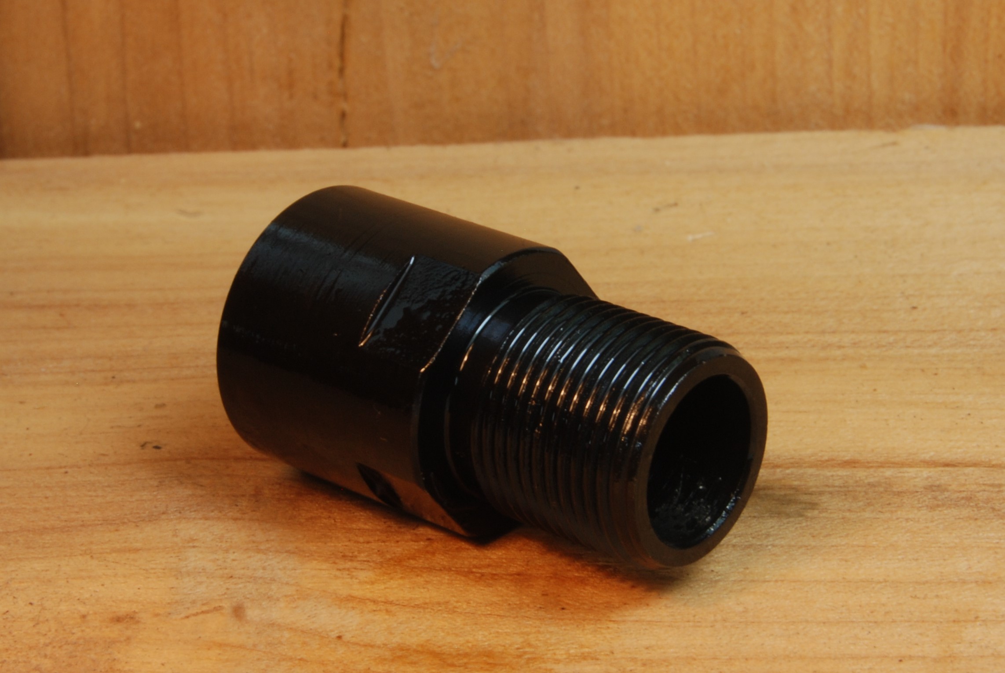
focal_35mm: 60
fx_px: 1677
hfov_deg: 33.4
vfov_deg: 22.7
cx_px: 502
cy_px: 336
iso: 200
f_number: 20
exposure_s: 1/6
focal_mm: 40
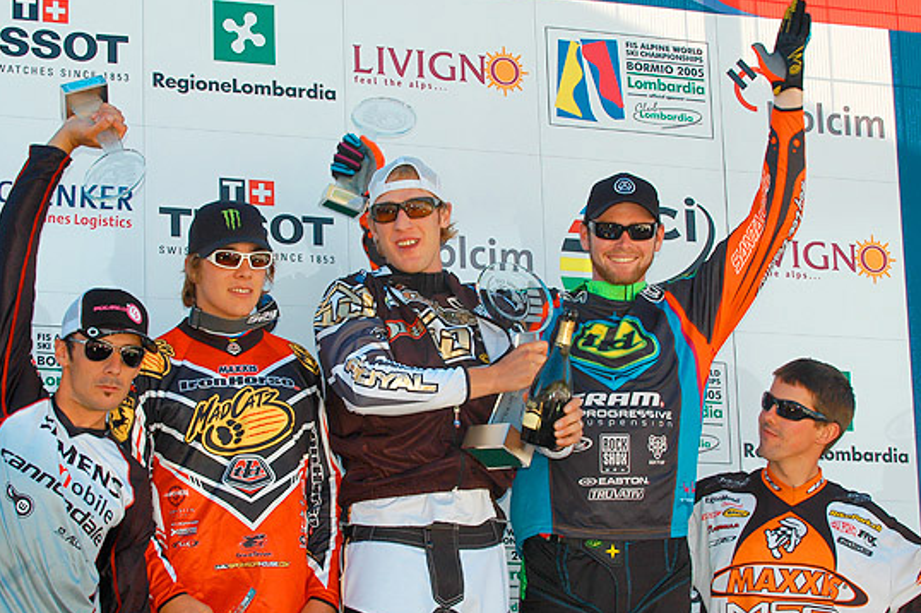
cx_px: 452
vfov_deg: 11.7
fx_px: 2991
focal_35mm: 117
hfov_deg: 17.5
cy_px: 319
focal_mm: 70
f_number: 5
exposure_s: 1/180
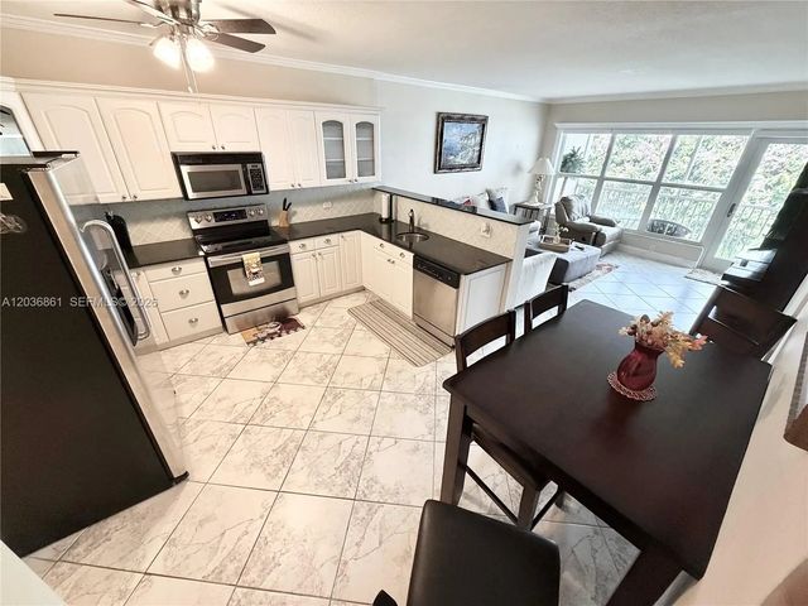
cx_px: 404
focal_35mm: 14
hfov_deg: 102.1
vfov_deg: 85.7
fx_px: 327
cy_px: 303
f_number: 2.2
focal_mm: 2.22
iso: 320
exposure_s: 1/65
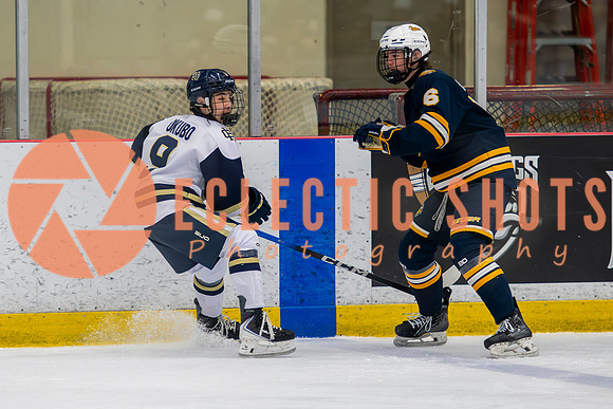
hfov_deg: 6.3
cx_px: 213
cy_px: 201
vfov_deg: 4.2
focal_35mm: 327
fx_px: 5571
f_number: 3.2
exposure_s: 1/640
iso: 2000
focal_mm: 160
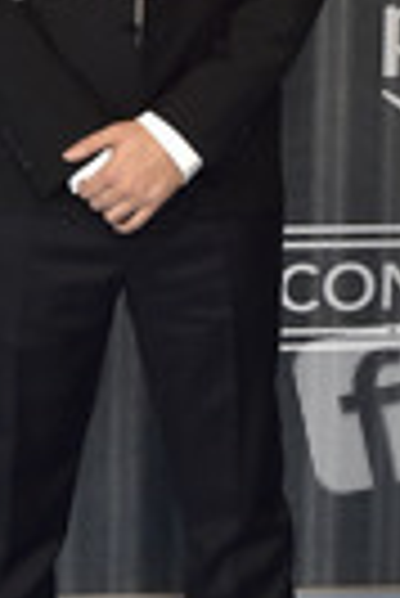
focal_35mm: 135
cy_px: 162
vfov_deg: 15.1
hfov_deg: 10.2
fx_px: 2244
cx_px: 119
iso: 2500
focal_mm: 45
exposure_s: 1/250
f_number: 6.3
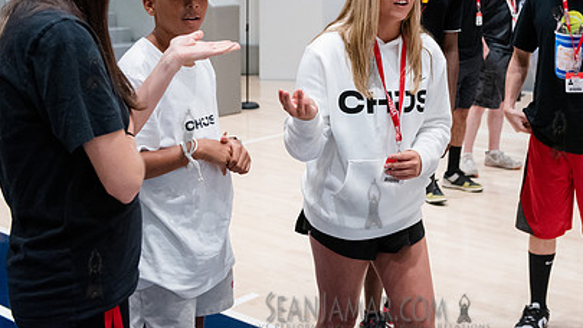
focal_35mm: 57
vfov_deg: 20.8
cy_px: 64
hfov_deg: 36.3
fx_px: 881
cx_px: 373
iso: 5000
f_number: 3.5
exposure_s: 1/400
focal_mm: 38
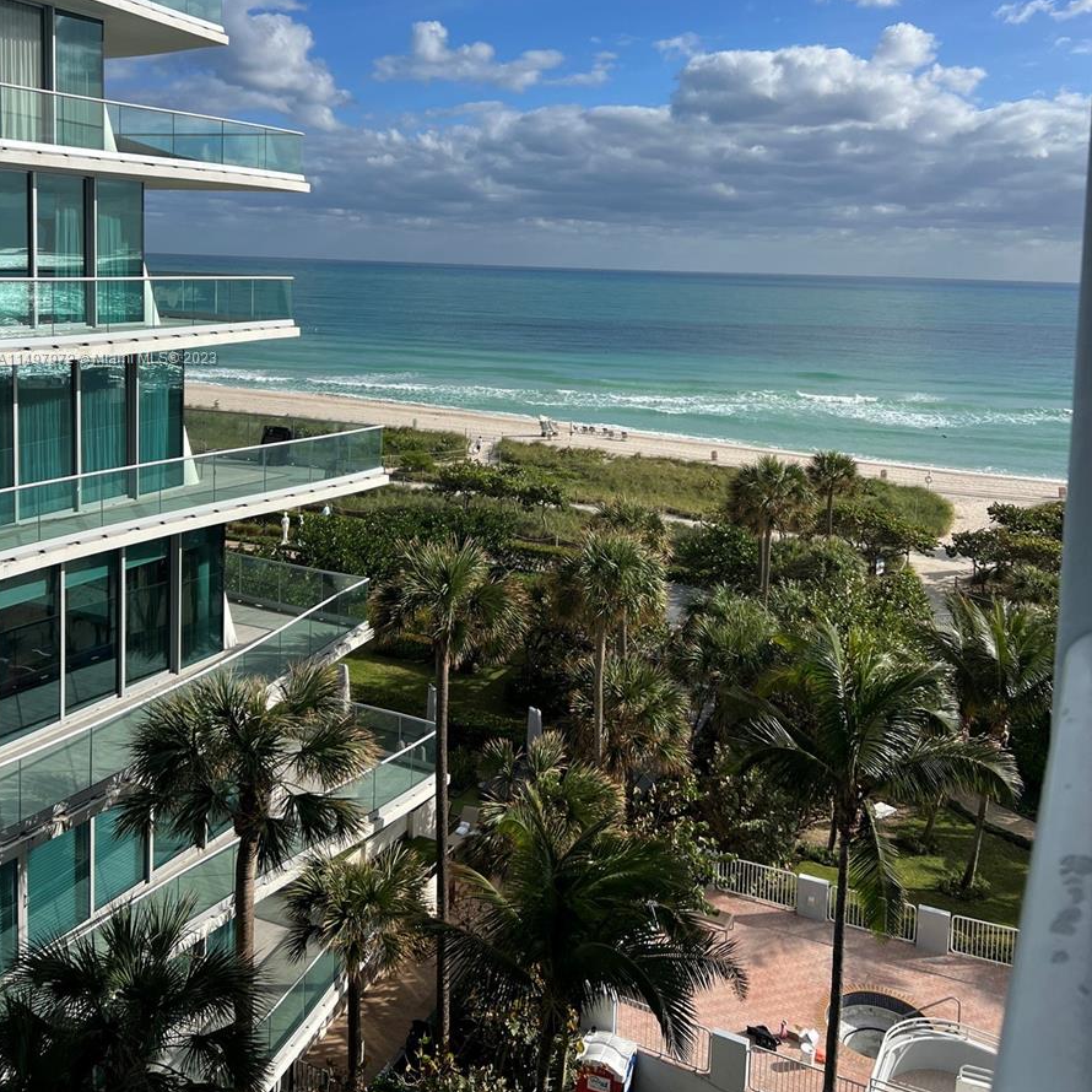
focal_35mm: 31
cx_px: 545
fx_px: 1106
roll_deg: -2.7
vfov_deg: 51.5
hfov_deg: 52.5
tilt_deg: -4.4
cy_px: 360
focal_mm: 5.7
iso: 50
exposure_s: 1/6579
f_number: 1.5
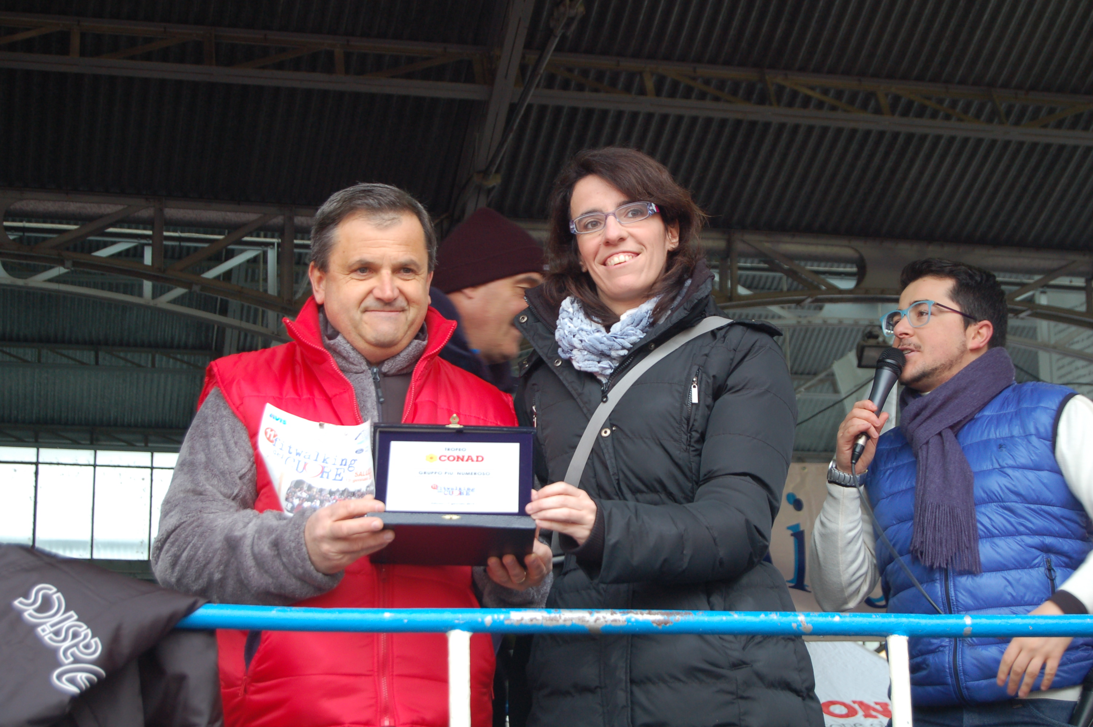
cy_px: 364
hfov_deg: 28.1
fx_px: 2184
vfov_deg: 18.9
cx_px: 546
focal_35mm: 72
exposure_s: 1/40
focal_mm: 48
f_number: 5.6
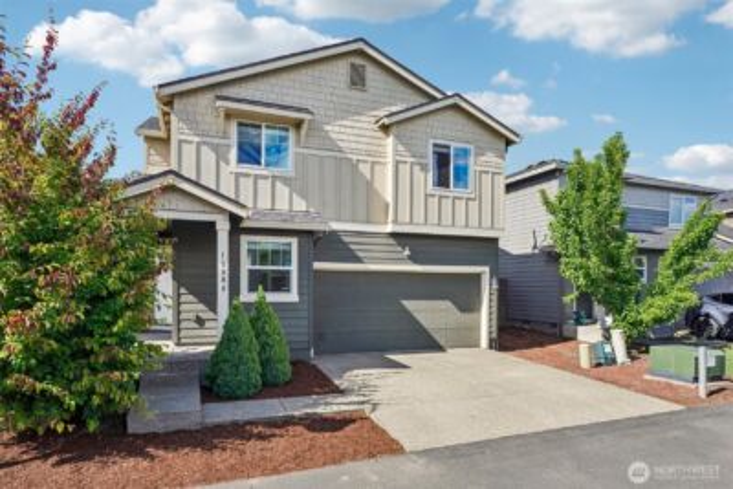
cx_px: 366
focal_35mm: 21
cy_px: 244
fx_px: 428
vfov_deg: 59.5
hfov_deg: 81.2
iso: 400
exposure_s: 1/500
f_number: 8
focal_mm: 21
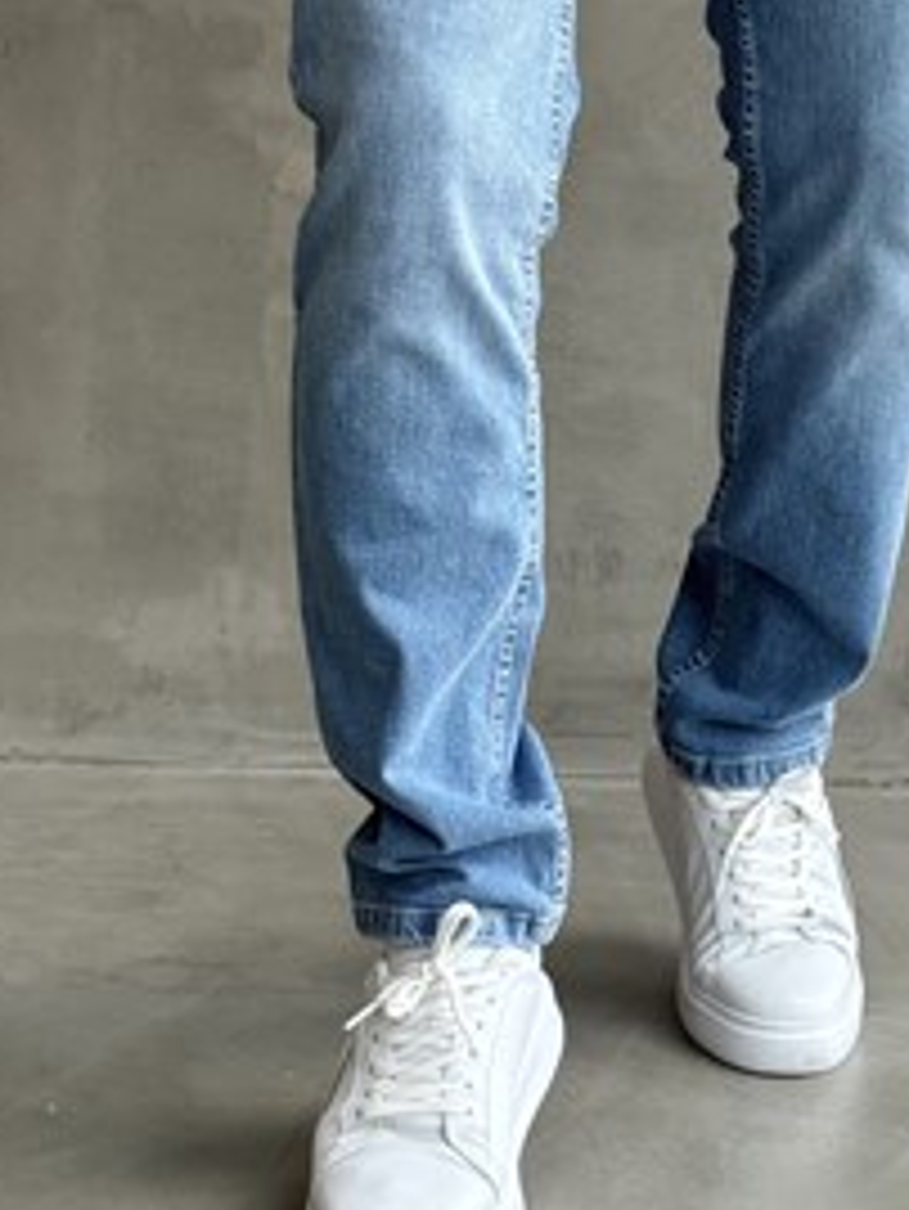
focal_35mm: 95
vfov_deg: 20.5
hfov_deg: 15.6
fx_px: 3324
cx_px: 580
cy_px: 322
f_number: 1.78
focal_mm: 6.76
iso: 64
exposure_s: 1/385
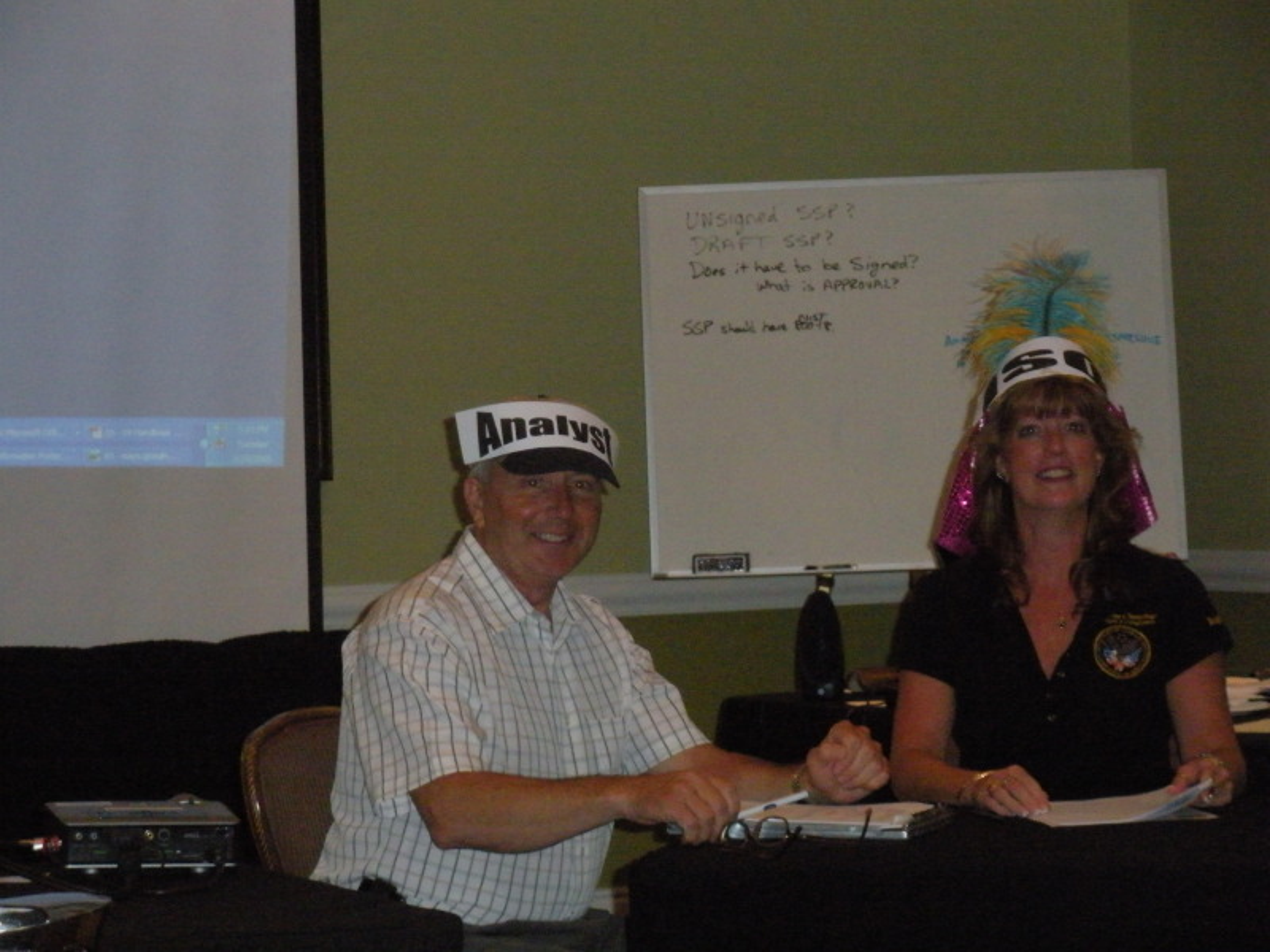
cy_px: 476
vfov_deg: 14.8
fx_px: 3669
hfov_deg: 19.6
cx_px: 635
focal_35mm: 100
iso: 800
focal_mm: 17.4
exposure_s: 1/125
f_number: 5
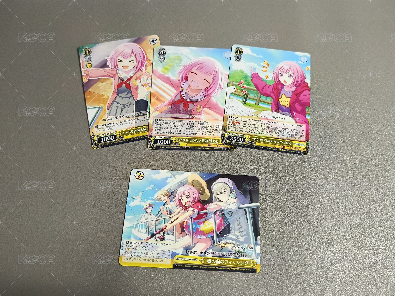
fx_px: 331
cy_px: 148
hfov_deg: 61.7
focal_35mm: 29
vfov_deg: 48.2
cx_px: 198
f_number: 1.75
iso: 800
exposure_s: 1/60
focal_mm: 5.24
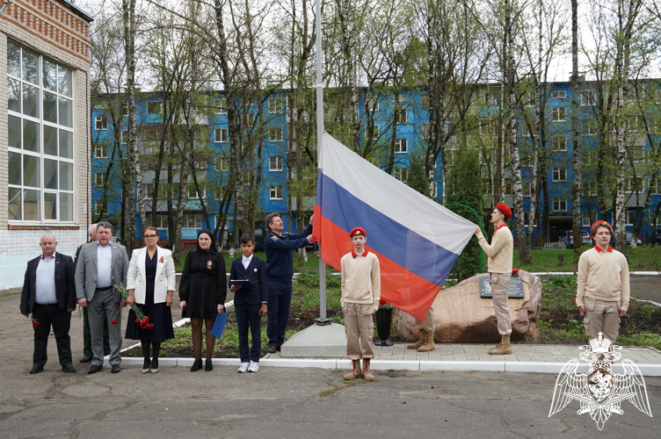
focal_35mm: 45
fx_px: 826
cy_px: 220
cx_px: 330
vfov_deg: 29.8
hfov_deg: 43.6
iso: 125
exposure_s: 1/160
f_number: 5.6
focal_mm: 30
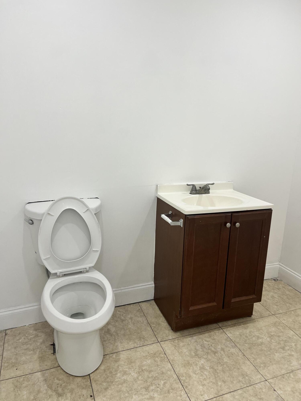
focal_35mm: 26
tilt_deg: -15.3
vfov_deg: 67.3
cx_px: 150
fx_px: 301
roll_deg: -1.8
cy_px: 200
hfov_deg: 53.1
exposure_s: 1/120
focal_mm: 5.7
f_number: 1.5
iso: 100
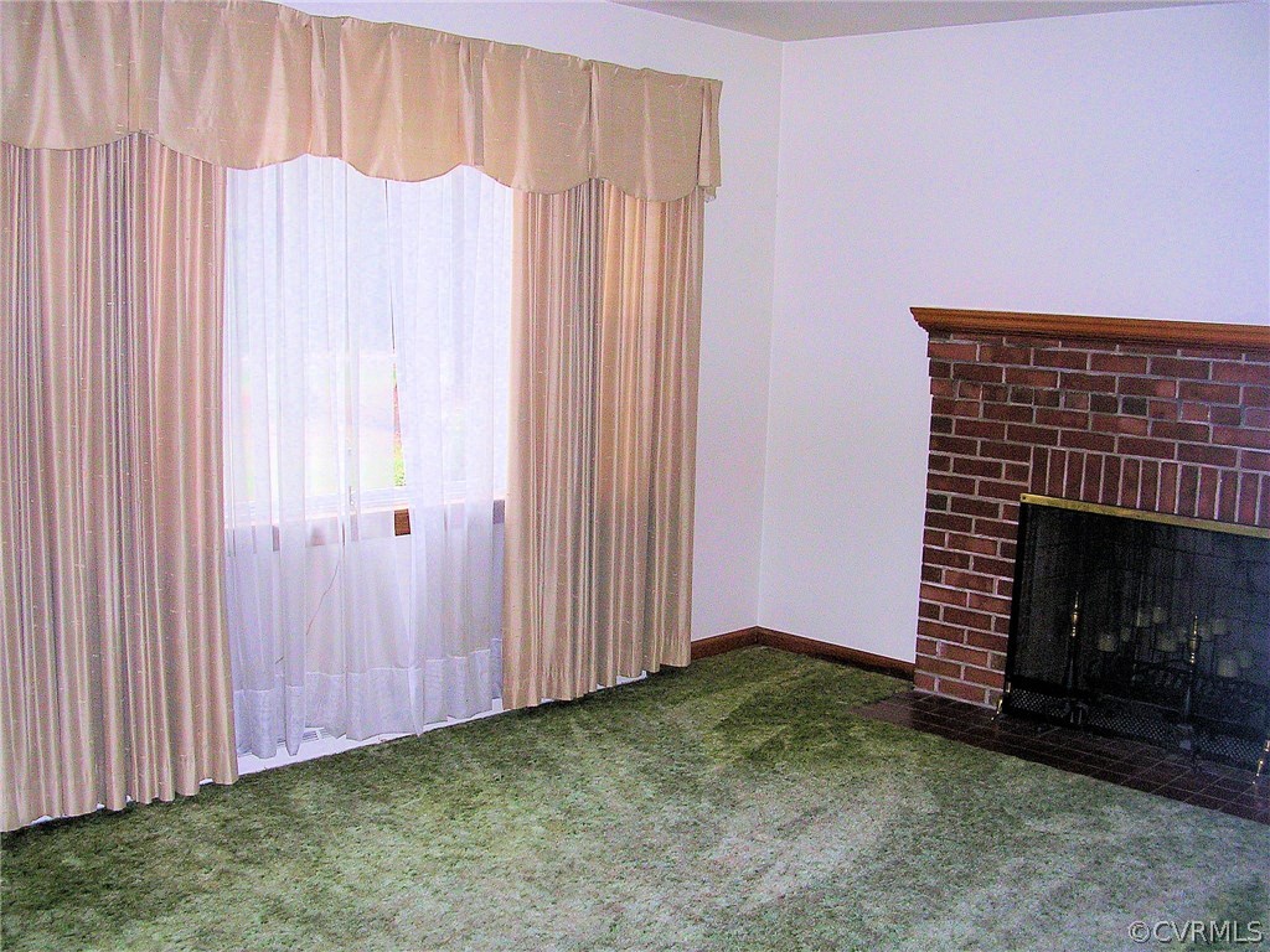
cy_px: 476
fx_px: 1394
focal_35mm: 38
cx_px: 635
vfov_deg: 37.7
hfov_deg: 49.0
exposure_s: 1/60.1
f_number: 2.8
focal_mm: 5.8
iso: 69
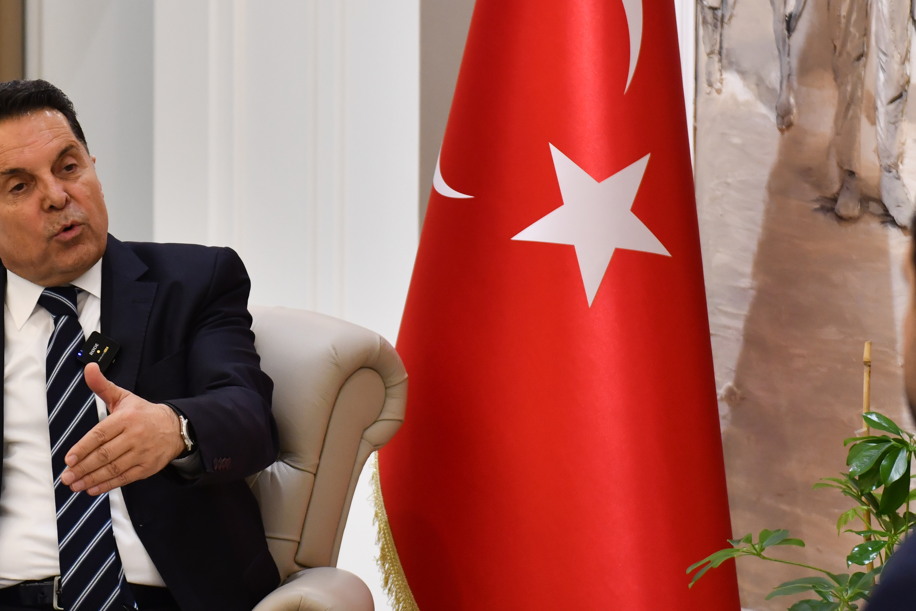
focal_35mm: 146
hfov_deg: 14.0
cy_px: 314
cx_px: 191
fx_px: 3715
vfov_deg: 9.4
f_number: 3.5
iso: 800
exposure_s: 1/250
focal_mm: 70
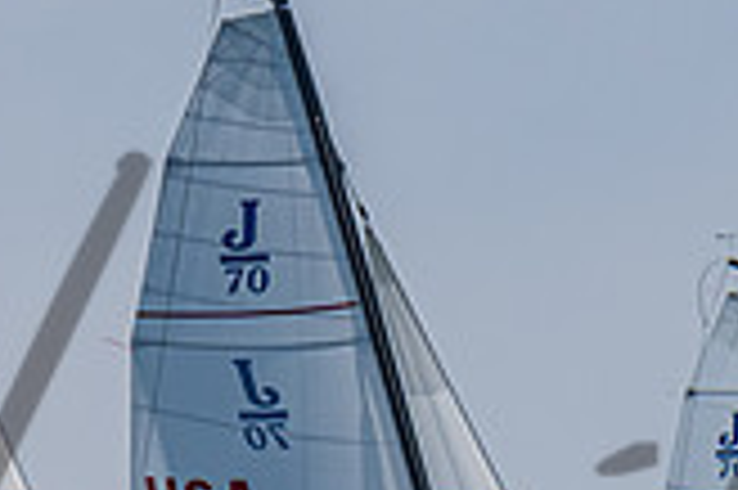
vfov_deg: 0.9
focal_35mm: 1533
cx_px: -333
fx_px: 31395
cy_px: 527
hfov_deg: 1.3
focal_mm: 260
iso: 400
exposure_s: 1/3200
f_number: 6.3
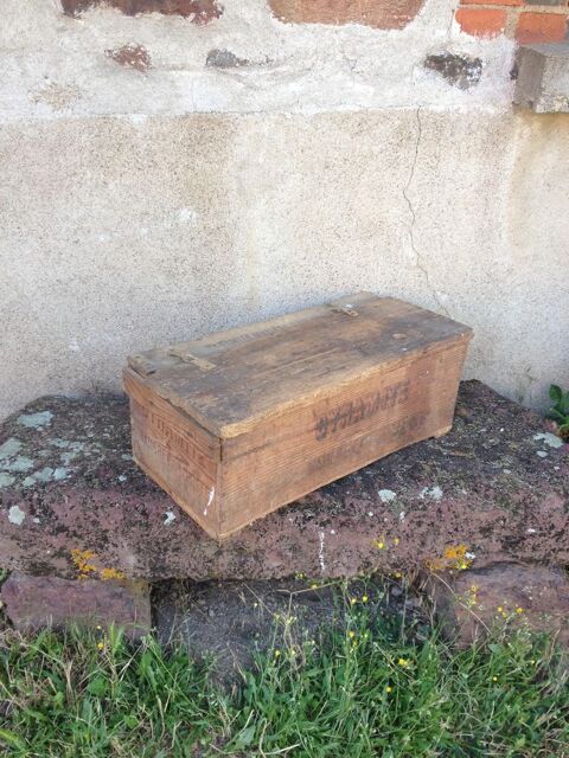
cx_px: 284
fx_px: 767
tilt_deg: -28.7
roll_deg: -0.3
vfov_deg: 52.6
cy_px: 379
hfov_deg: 40.7
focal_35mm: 35
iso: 80
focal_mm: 4.28
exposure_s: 1/120
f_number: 2.4
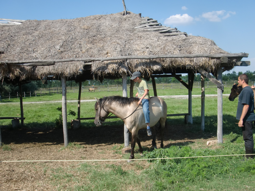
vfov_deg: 37.7
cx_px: 128
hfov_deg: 49.0
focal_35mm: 38
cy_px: 96
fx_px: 280
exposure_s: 1/400
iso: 64
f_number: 3.9
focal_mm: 6.66
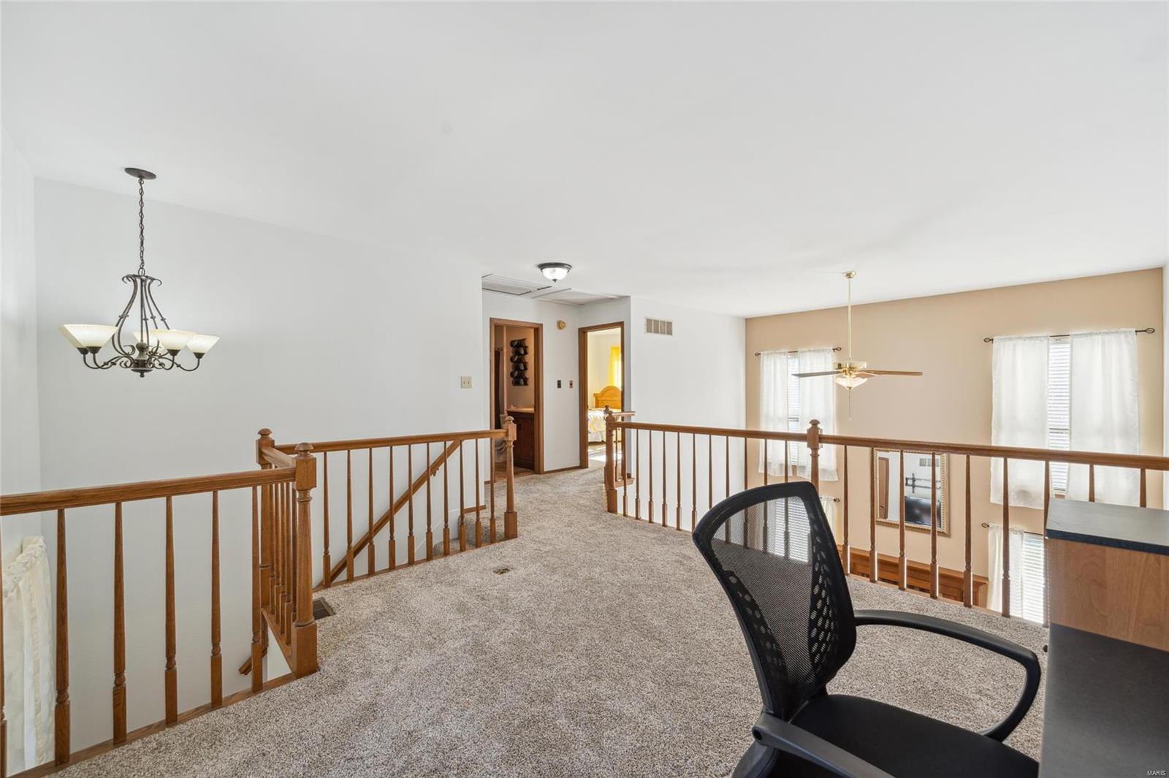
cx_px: 584
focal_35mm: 14
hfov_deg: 104.3
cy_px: 389
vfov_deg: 81.1
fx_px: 454
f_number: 8
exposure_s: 1/50
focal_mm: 14
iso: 250
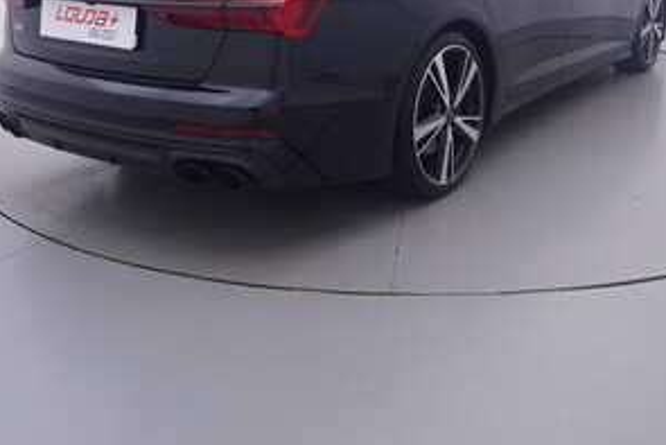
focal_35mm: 42
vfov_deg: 31.5
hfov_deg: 46.2
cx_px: 398
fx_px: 776
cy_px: 119
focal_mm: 15
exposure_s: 1/80
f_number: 5
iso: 200
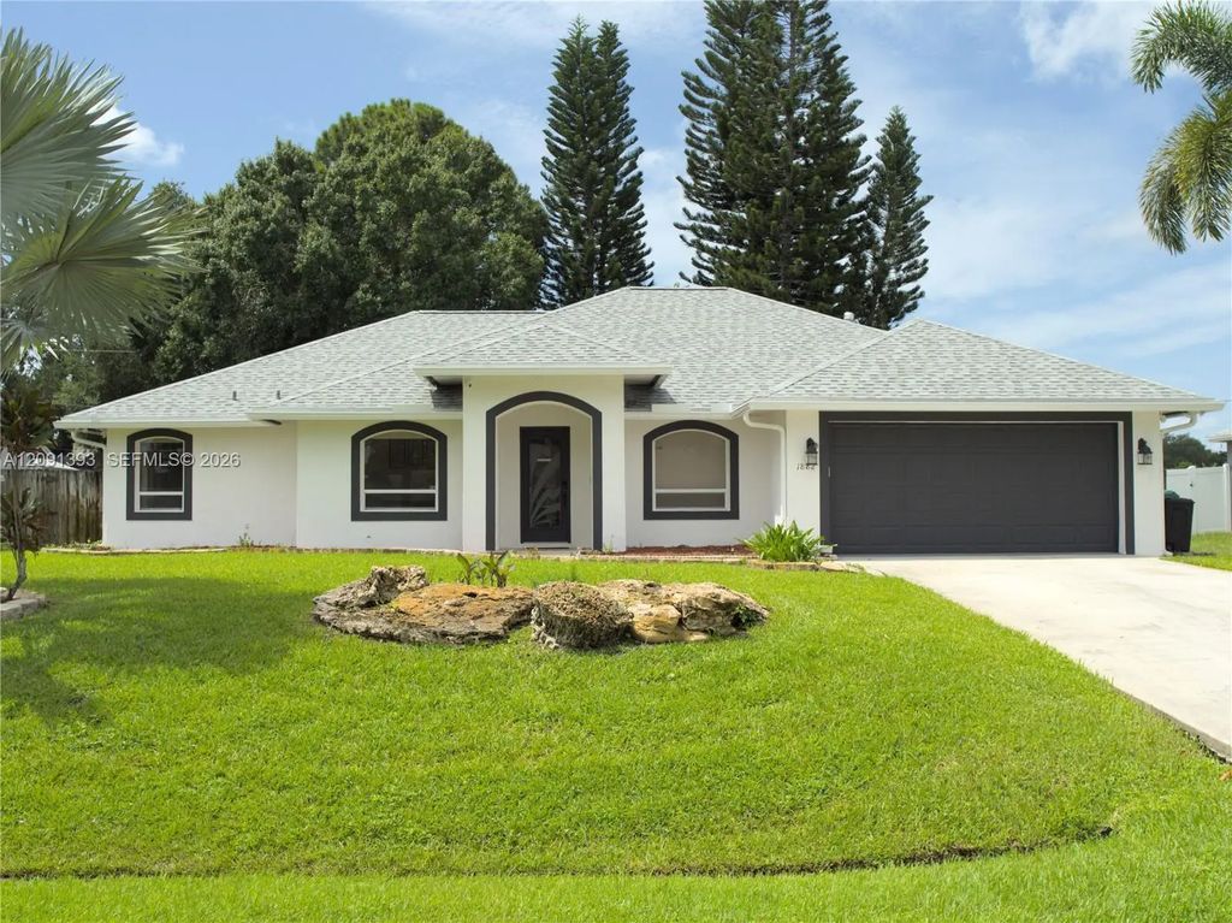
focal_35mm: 32
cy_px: 462
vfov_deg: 44.1
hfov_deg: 56.8
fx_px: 1138
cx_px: 616
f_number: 4
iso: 200
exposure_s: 1/2000
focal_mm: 16
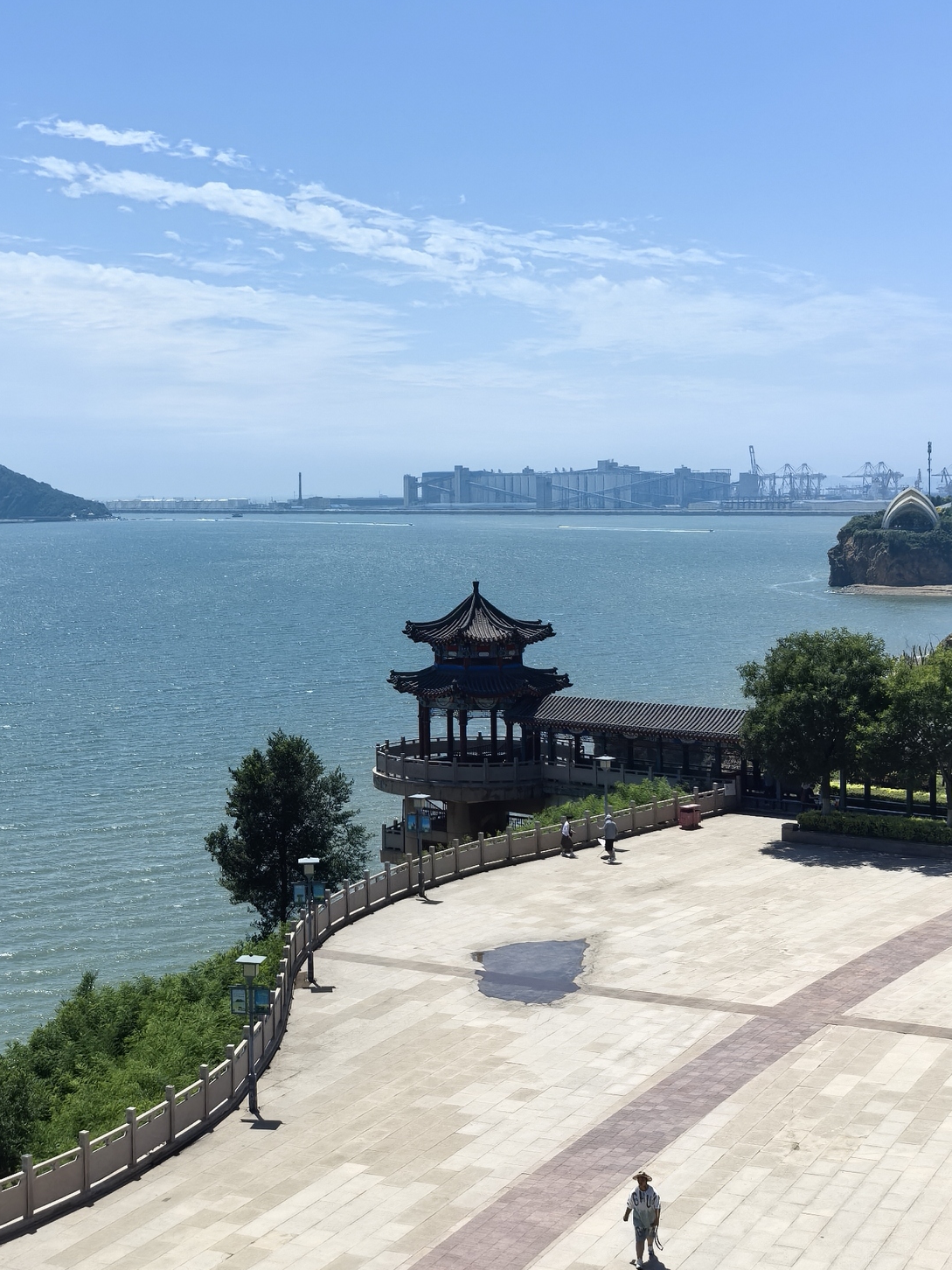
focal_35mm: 55
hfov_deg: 26.5
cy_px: 562
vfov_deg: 34.9
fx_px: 2017
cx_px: 354
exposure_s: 1/3247
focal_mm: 5.75
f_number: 2
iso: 50
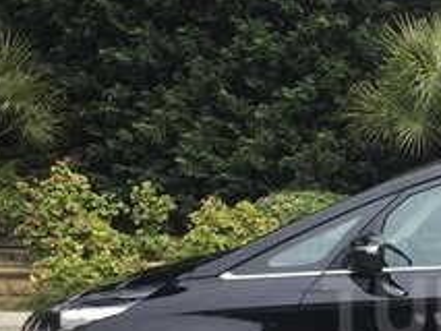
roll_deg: -1.1
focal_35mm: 90
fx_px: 1147
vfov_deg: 16.2
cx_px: 534
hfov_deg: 20.3
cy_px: 309
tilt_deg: -7.5
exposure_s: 1/659
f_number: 2.2
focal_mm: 4.15
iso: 32
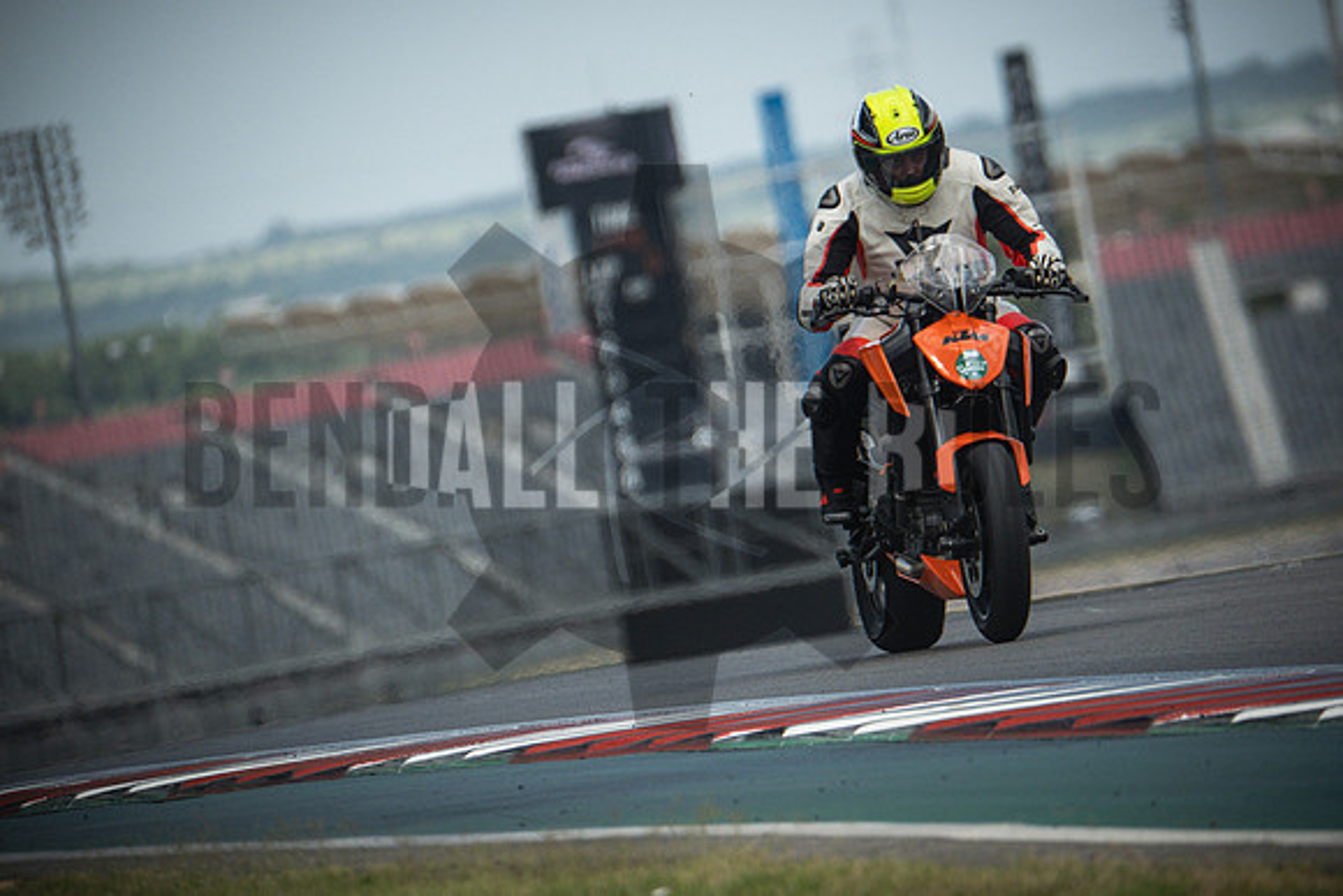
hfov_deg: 3.4
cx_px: 672
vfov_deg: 2.3
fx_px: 22388
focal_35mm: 600
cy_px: 448
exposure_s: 1/2500
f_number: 5.6
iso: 1600
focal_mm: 400
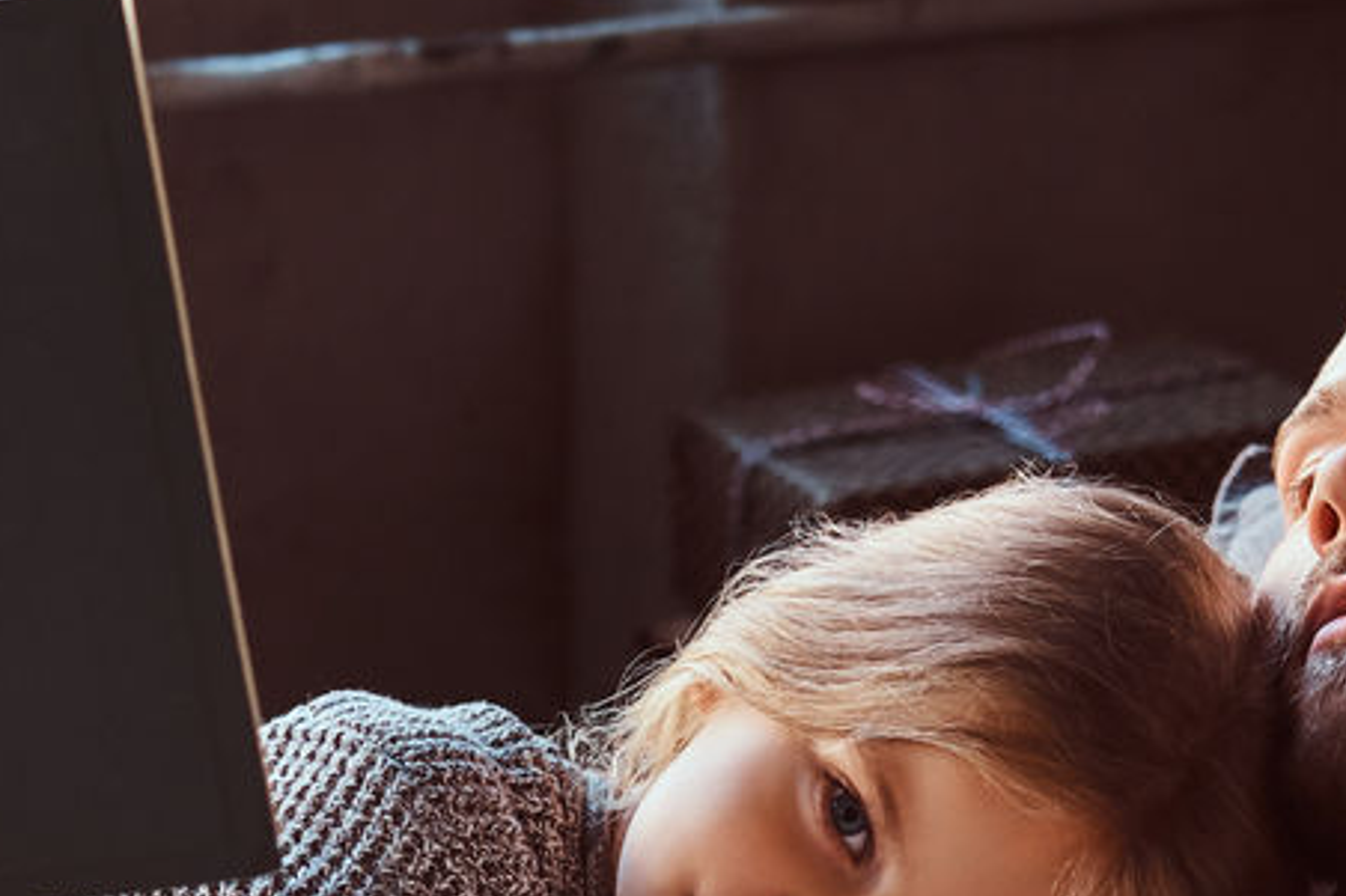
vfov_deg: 9.1
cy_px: 889
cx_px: 670
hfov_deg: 13.7
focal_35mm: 150
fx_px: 5606
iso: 640
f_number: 3.2
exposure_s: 1/250
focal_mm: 35
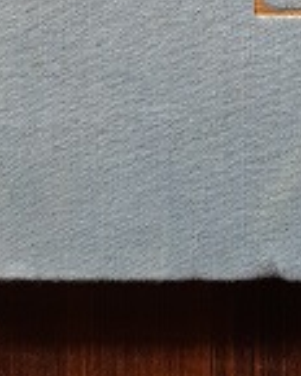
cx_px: 348
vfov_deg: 16.9
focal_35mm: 95
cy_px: -290
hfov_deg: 15.7
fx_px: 1058
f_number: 1.7
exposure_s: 1/26
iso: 200
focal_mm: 4.3
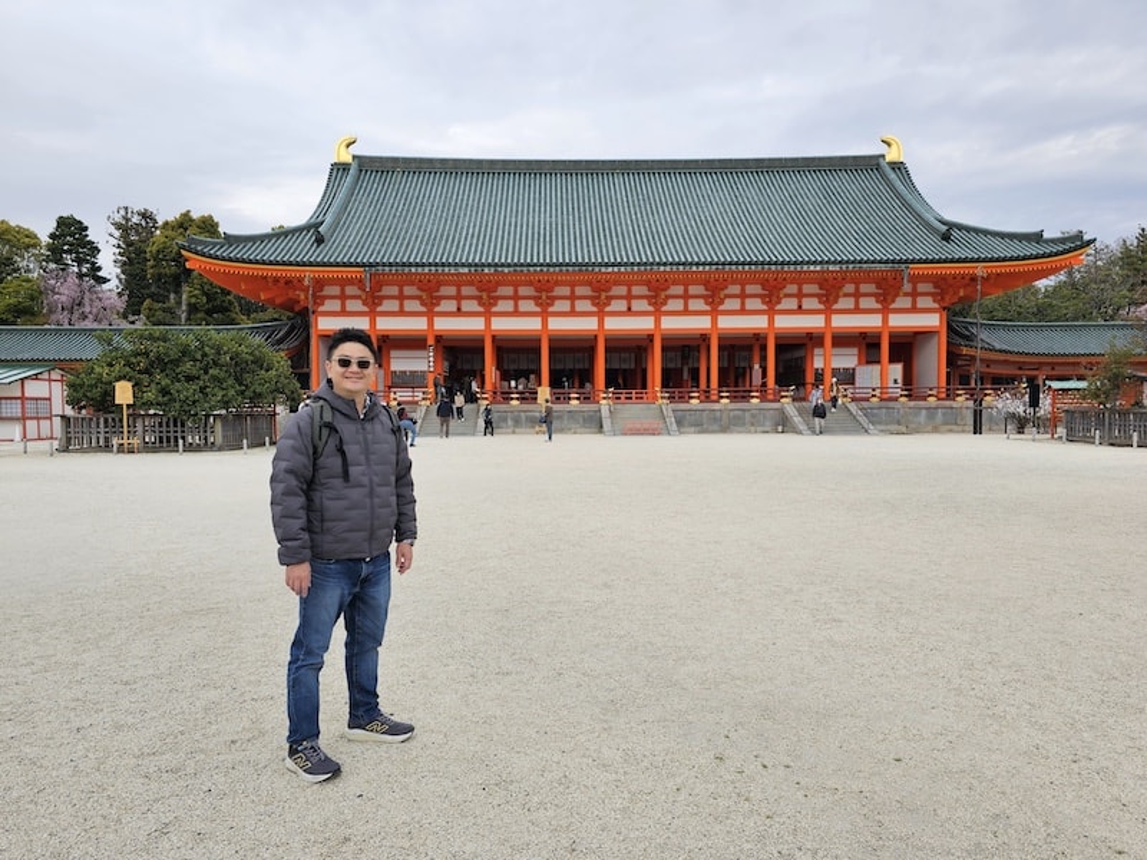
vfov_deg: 58.9
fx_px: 762
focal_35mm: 23
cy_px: 430
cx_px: 574
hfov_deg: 73.9
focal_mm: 6.3
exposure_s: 1/476
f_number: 1.7
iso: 16
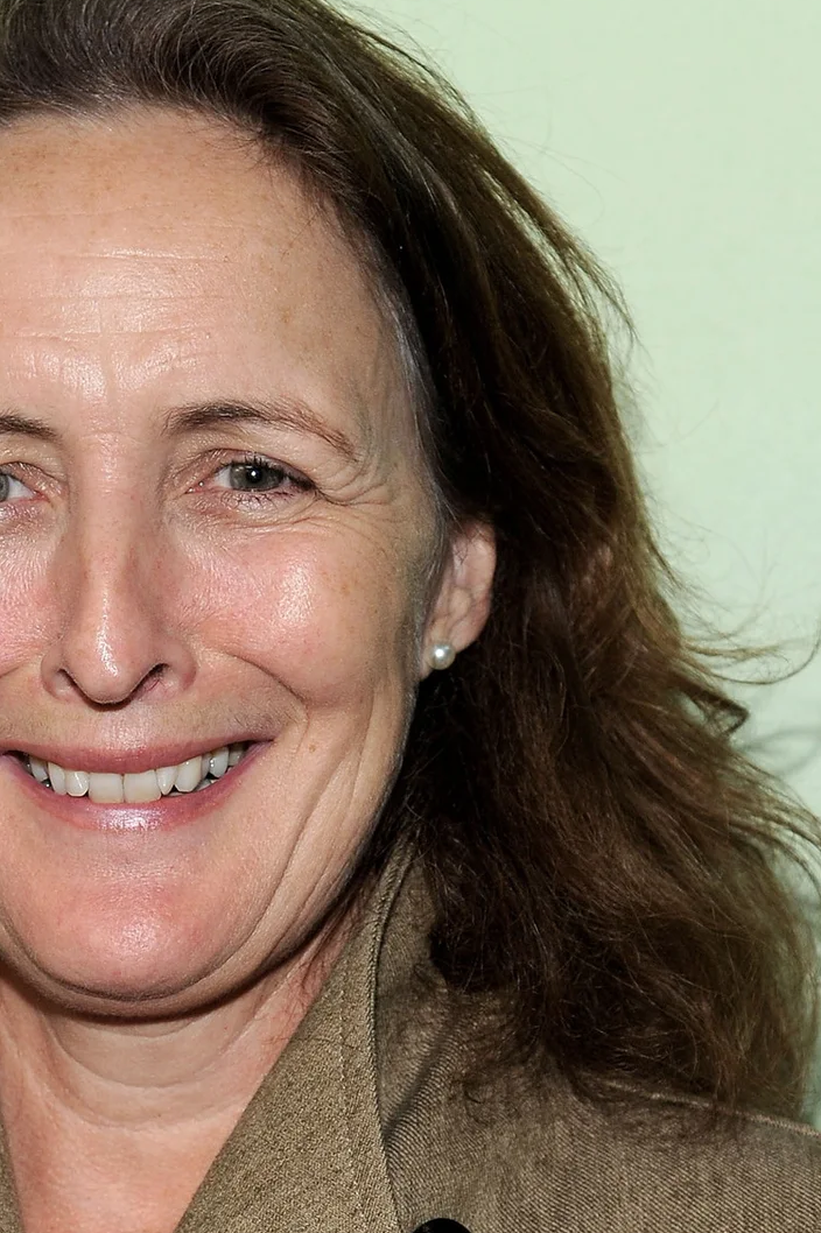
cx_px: 149
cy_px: 954
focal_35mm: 149
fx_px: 5103
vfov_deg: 13.7
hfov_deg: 9.2
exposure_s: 1/125
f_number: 6.3
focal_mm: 82
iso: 640
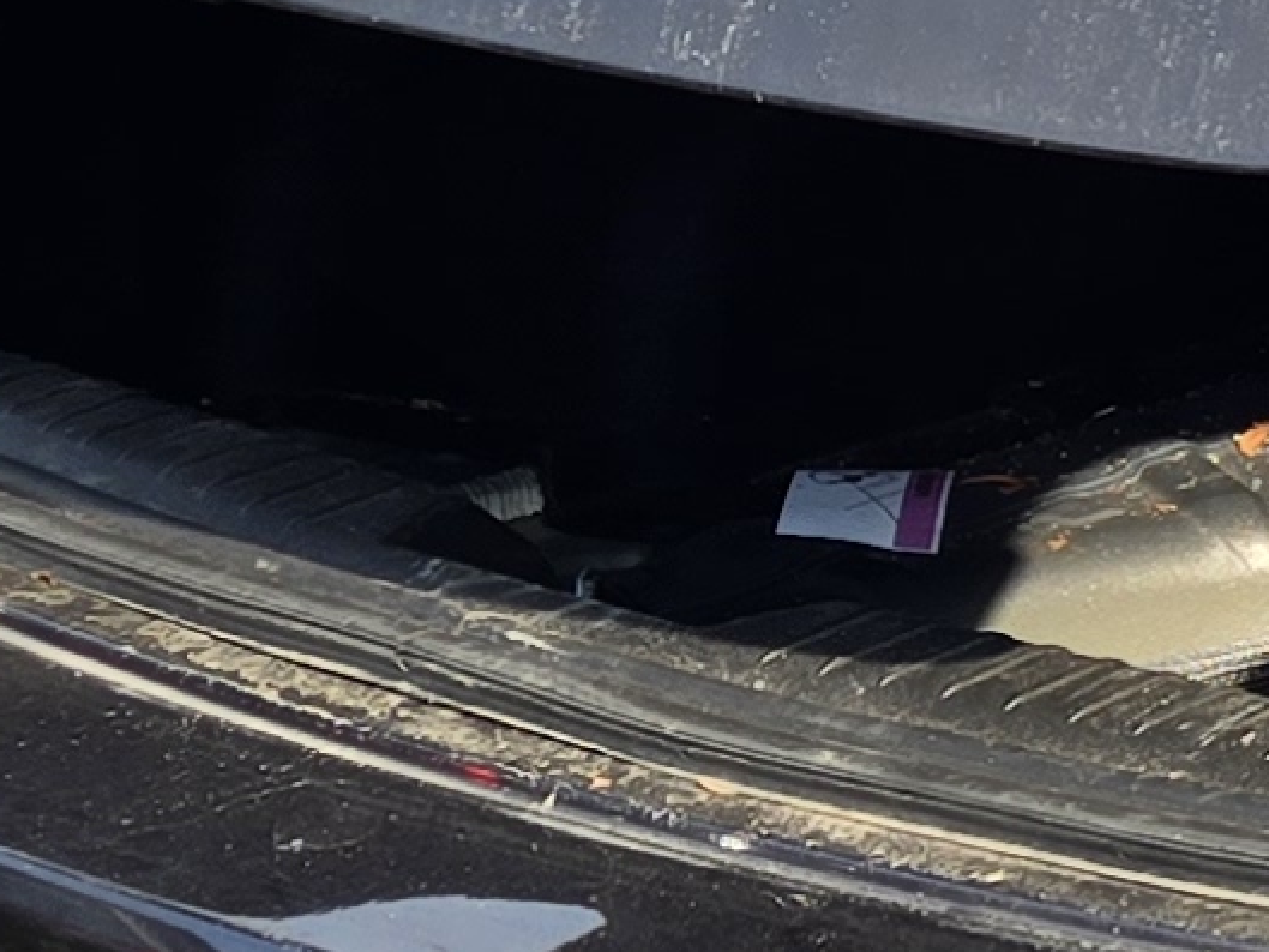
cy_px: 631
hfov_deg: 10.4
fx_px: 6380
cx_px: 2576
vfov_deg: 8.5
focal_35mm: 174
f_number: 1.8
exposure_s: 1/571
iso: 25
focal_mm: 5.4
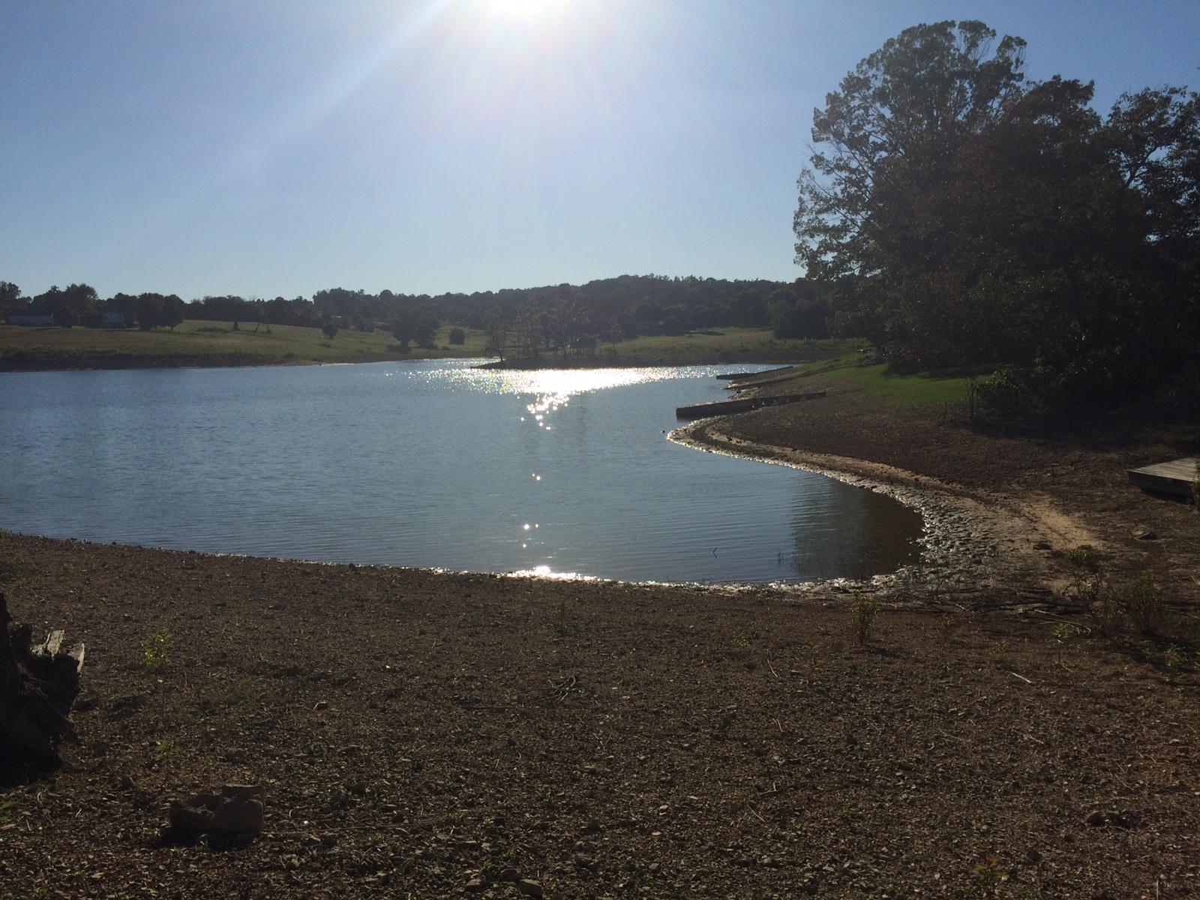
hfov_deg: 61.7
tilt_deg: -6.9
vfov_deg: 48.2
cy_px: 450
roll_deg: +0.8
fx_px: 1005
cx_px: 600
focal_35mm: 29
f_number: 2.2
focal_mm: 4.15
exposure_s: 1/6849
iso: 32
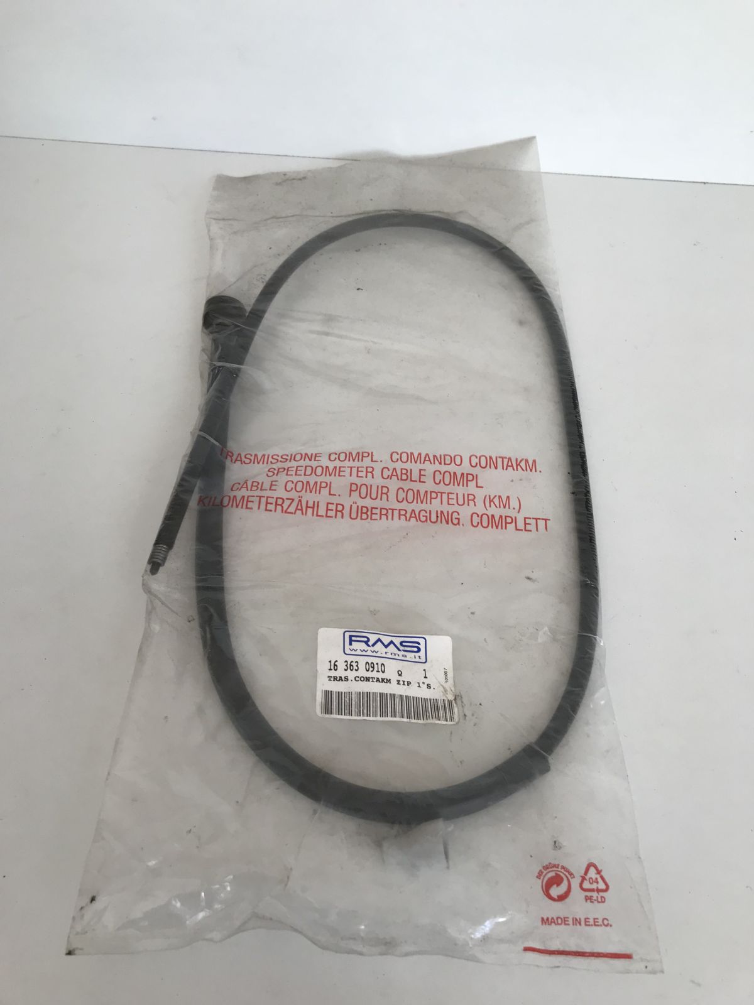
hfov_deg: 49.7
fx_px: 813
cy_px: 502
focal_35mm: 28
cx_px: 377
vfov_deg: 63.4
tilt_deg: -56.8
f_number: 1.8
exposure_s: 1/100
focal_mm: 3.99
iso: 32
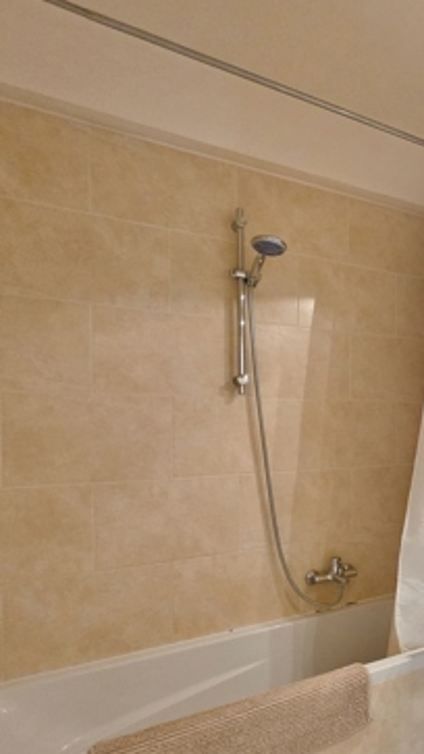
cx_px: 509
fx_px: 500
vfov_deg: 73.6
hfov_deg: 35.9
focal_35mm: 25
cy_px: 432
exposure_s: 1/67
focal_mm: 2.2
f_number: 1.9
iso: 640
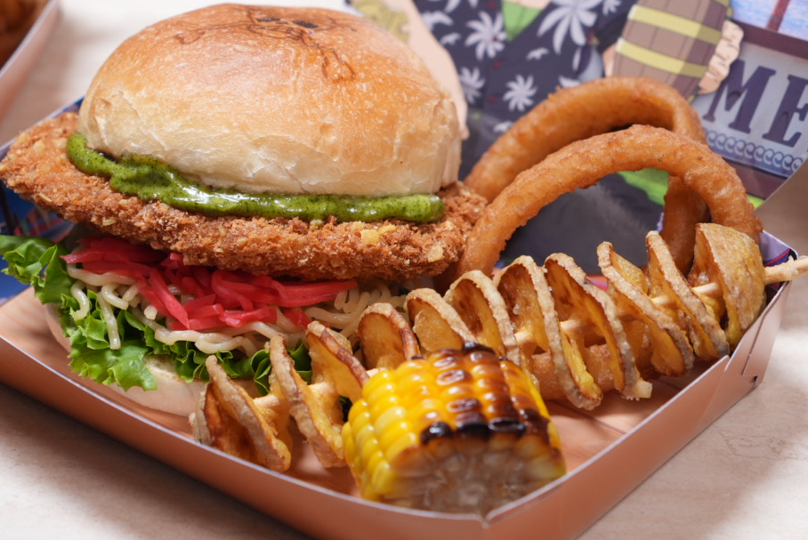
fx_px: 3279
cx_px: 500
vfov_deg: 9.4
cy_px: 164
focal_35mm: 146
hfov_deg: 14.0
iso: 400
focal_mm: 82
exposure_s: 1/100
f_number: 4.5
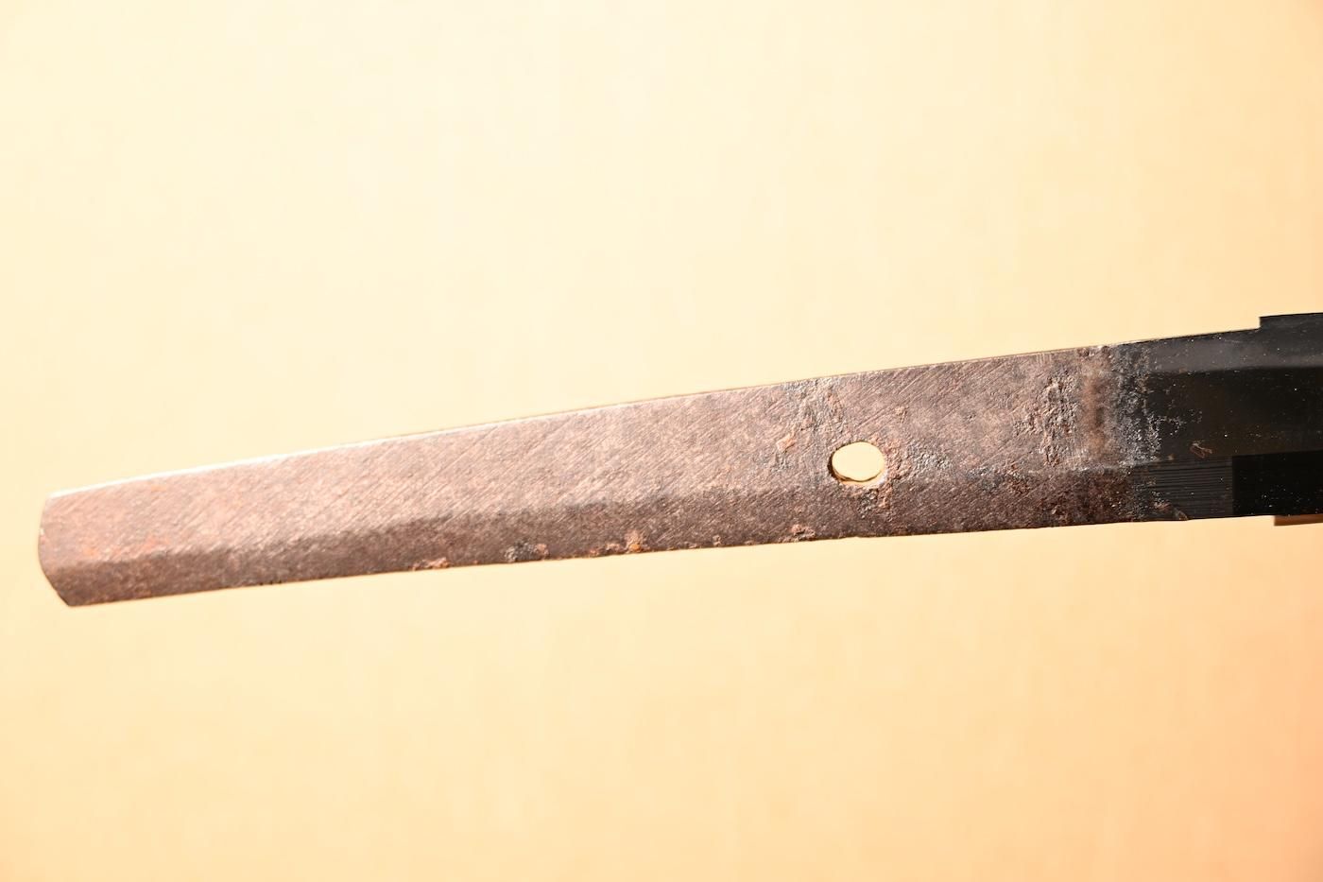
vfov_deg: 18.5
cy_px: 441
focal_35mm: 74
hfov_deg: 27.5
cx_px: 662
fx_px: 2701
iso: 100
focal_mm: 49
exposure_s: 1/2
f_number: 4.8
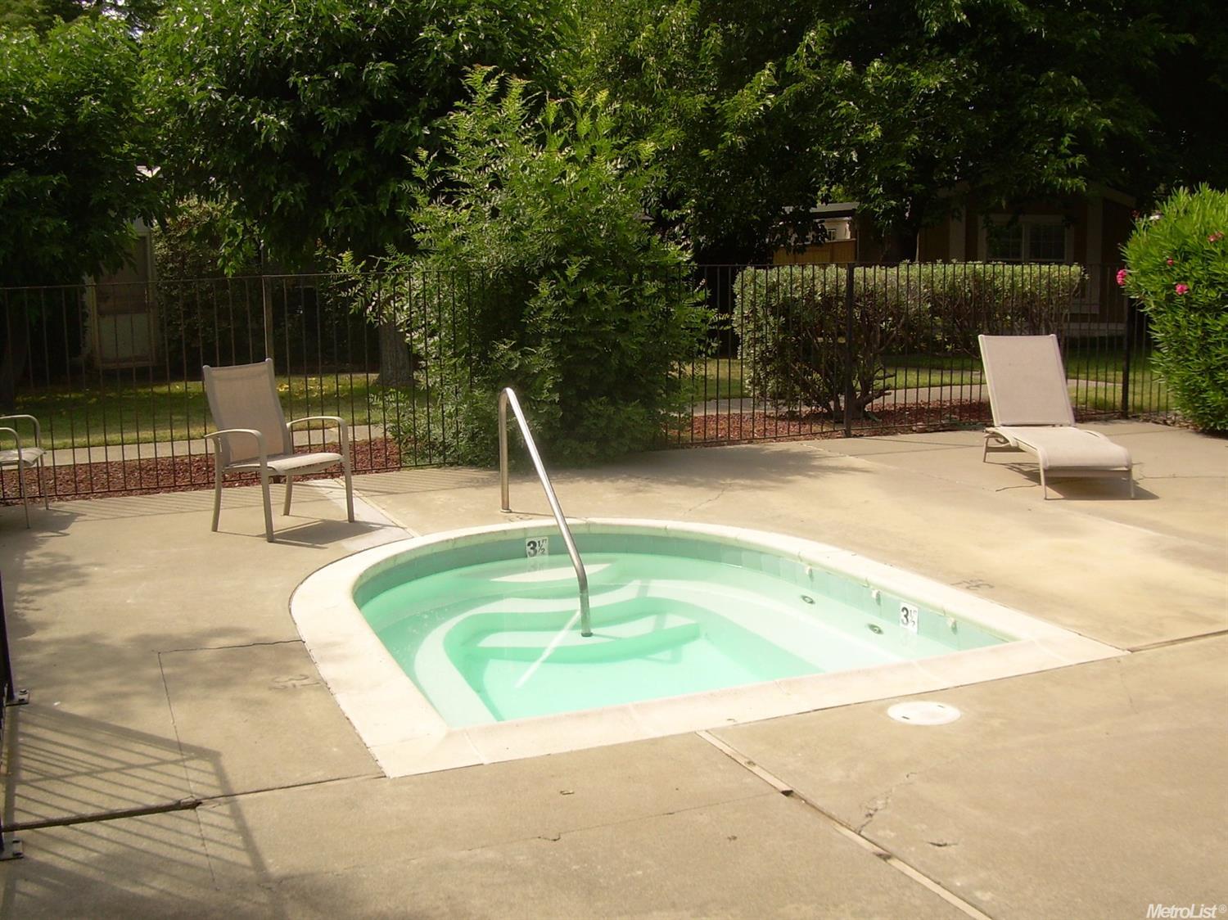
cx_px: 614
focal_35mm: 38
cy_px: 460
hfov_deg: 49.0
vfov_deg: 37.7
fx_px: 1348
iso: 50
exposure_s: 1/324
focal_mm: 6.3
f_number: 4.6
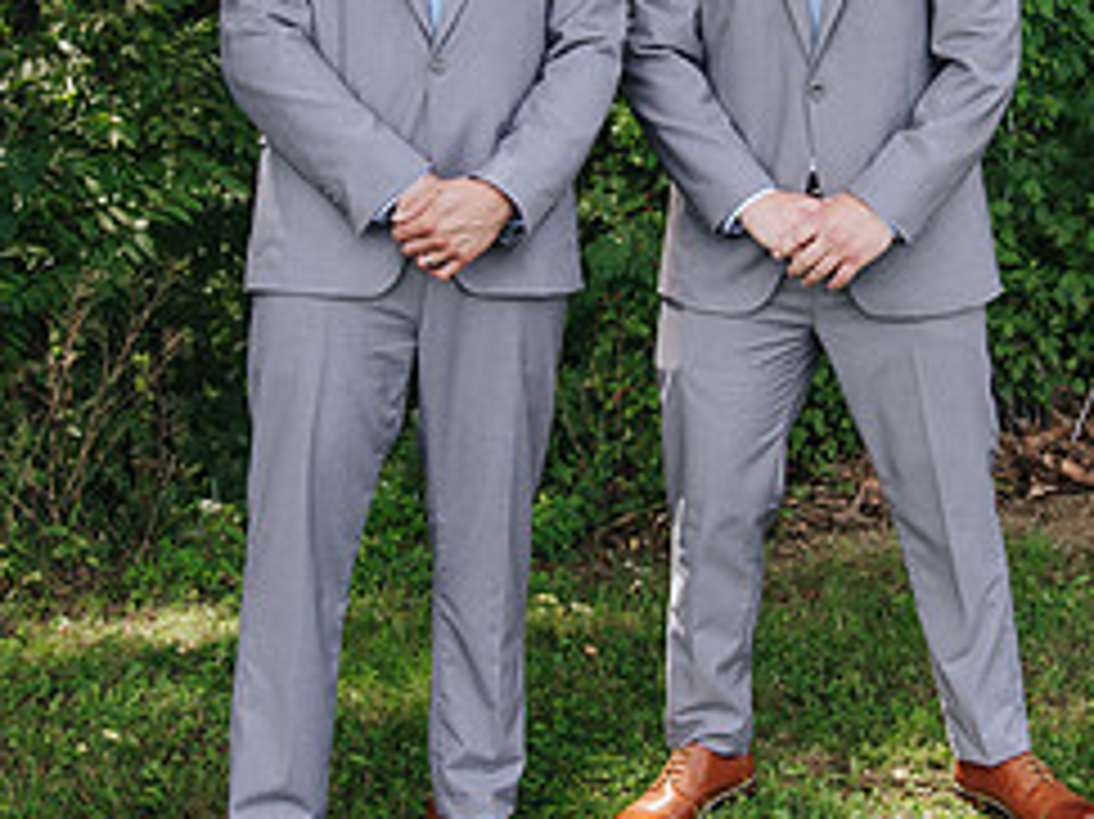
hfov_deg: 24.4
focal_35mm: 80
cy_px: 148
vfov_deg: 18.2
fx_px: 2527
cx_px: 645
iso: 200
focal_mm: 30
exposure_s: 1/200
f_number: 4
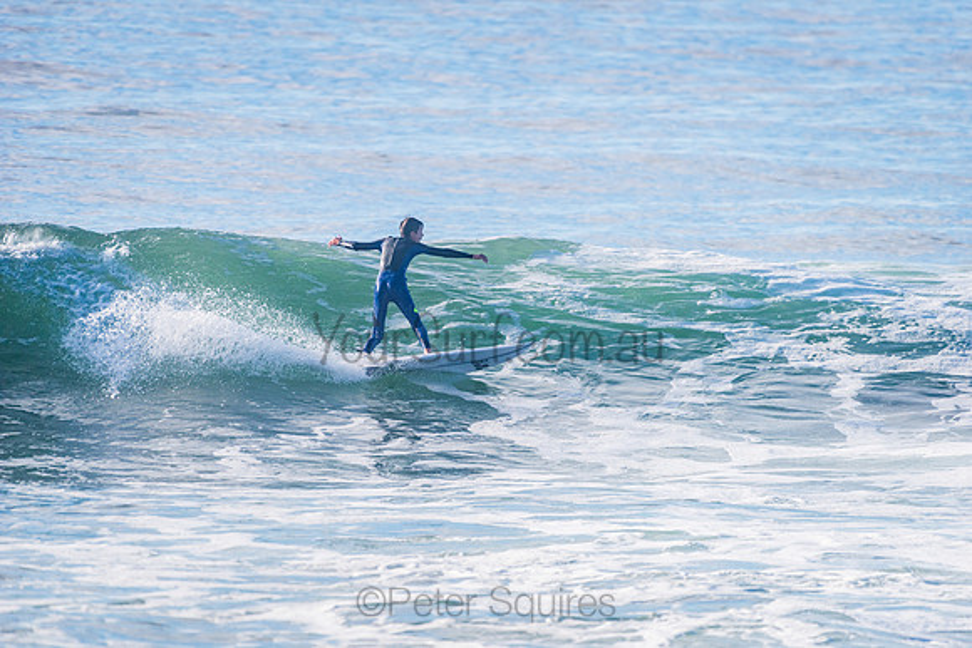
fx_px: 13503
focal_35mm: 500
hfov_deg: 4.1
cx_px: 486
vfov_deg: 2.8
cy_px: 324
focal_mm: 500
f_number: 5.6
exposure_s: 1/2000
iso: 280
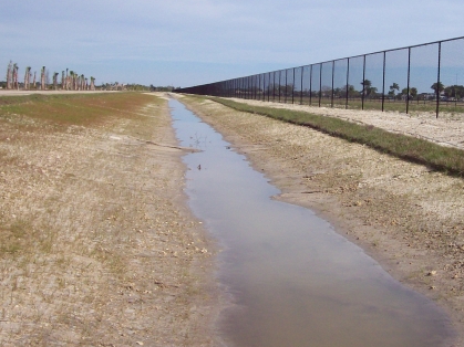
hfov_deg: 34.5
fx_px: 737
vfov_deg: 26.4
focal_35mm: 55
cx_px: 319
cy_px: 123
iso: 80
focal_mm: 6
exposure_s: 1/1312
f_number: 4.8
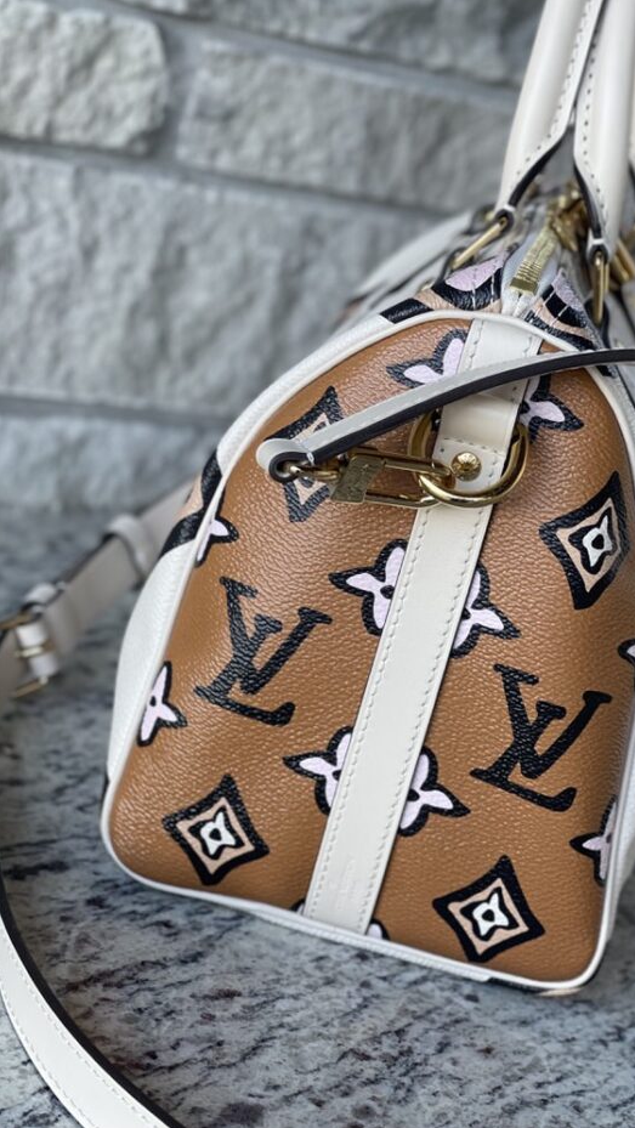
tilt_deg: -18.3
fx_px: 2094
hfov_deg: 17.2
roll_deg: -16.1
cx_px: 384
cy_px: 564
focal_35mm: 70
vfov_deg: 30.1
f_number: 2.2
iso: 64
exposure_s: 1/121
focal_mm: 7.5
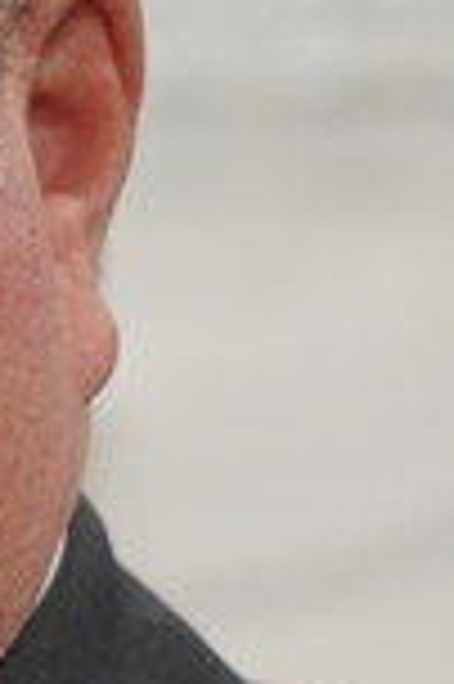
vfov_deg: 4.7
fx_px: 8247
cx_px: -721
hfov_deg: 3.1
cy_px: 914
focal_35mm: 435
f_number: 4
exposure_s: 1/160
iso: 1250
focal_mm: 66
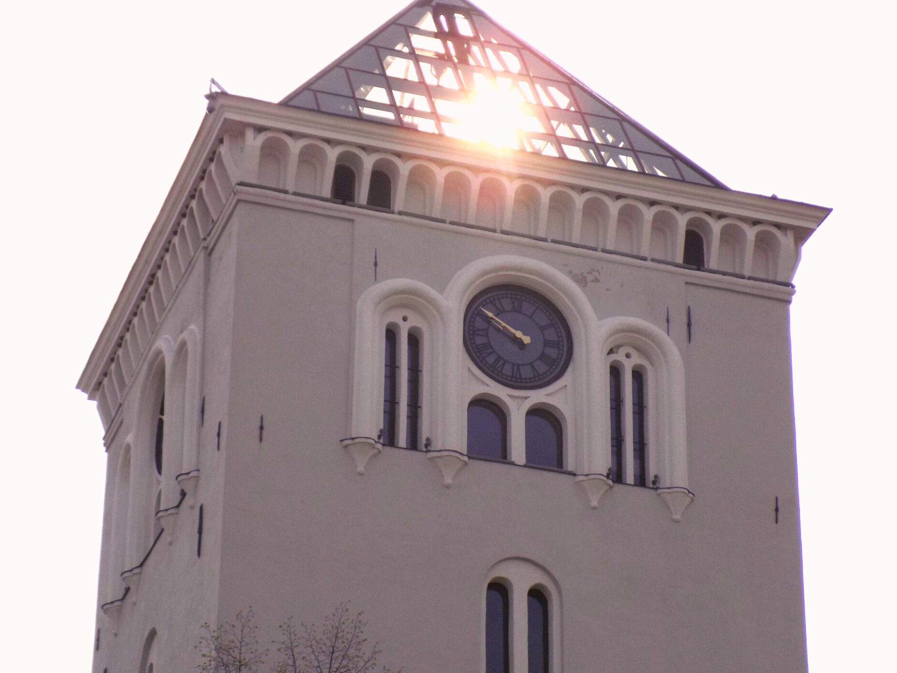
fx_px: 2695
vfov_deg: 14.2
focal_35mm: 104
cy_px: 324
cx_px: 452
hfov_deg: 18.9
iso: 80
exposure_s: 1/160
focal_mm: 17.2
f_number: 14.7
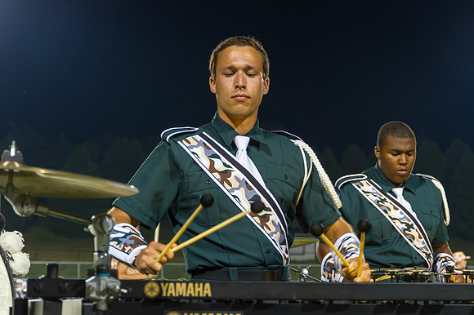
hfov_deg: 25.8
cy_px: 142
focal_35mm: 79
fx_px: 1036
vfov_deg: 17.3
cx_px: 255
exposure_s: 1/160
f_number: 5.3
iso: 3600
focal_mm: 66
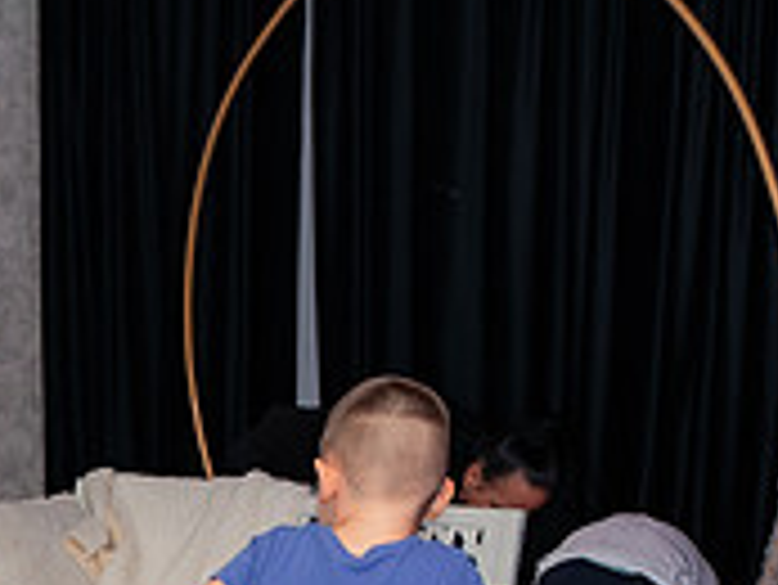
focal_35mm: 129
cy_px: 696
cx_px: -283
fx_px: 2901
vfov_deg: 11.3
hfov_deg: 14.5
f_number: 3.5
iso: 3200
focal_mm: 35
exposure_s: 1/250
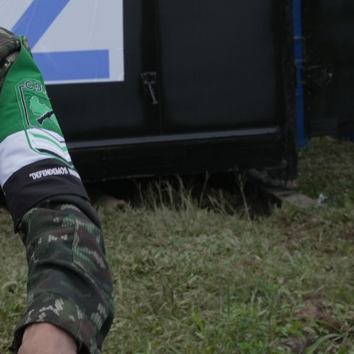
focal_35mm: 180
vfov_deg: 9.7
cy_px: 61
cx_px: -94
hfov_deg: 9.6
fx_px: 2083
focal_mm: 70
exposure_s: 1/160
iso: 800
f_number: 14
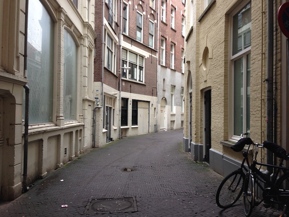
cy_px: 108
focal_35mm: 33
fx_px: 276
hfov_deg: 55.4
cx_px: 144
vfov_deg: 42.9
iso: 50
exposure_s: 1/24
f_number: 2.4
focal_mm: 4.12
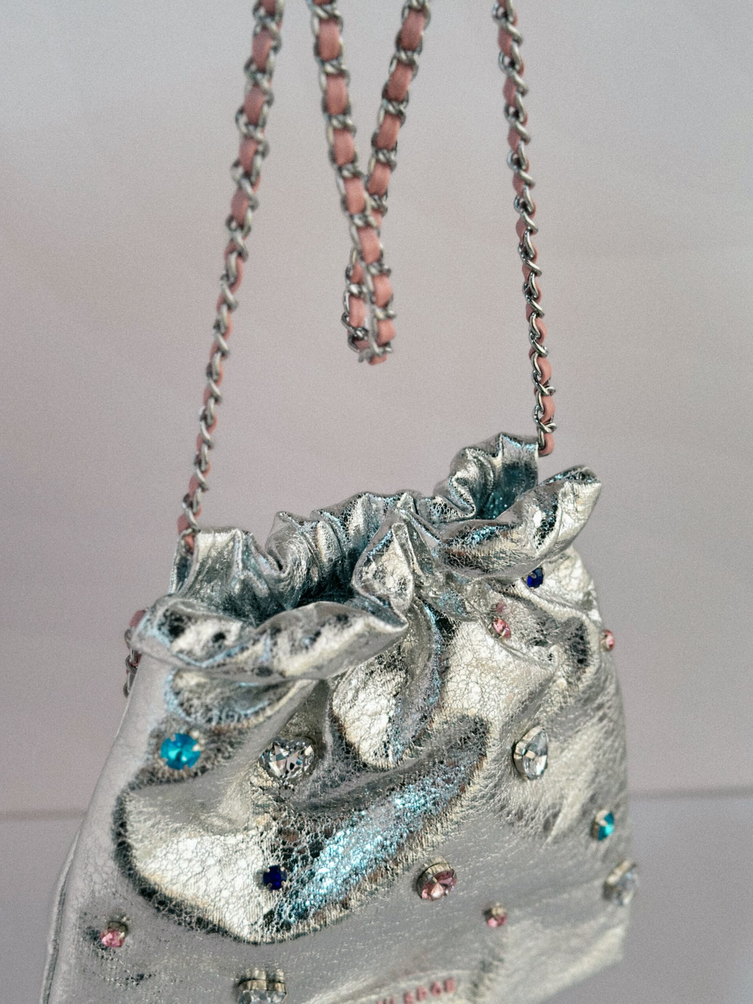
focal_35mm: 48
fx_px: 1392
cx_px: 376
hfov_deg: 30.3
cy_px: 502
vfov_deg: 39.7
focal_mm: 6.86
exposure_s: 1/121
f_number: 1.78
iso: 125
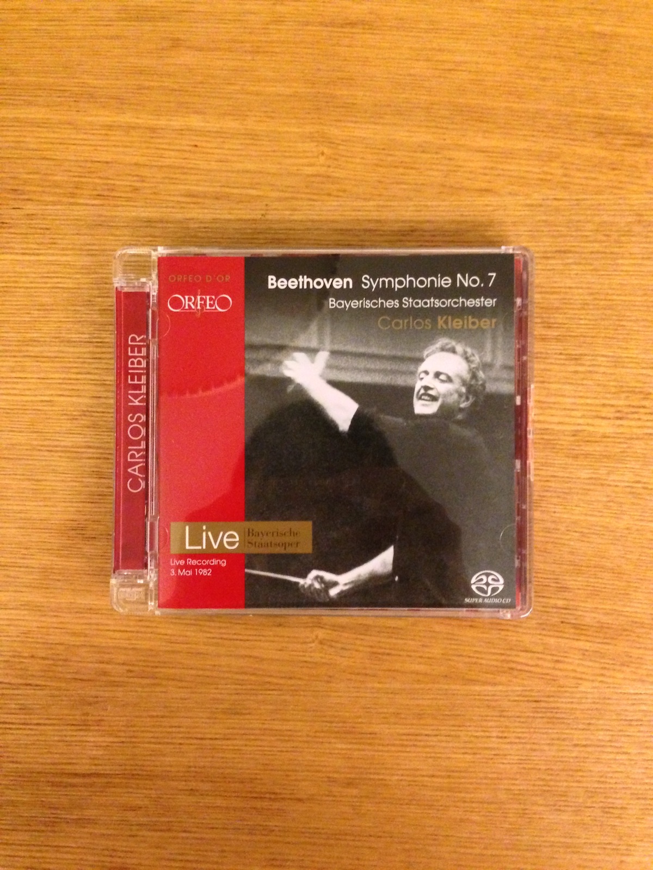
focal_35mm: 33
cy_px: 435
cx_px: 326
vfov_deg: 55.4
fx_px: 830
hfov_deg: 42.9
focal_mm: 4.13
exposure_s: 1/15
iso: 800
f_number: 2.4
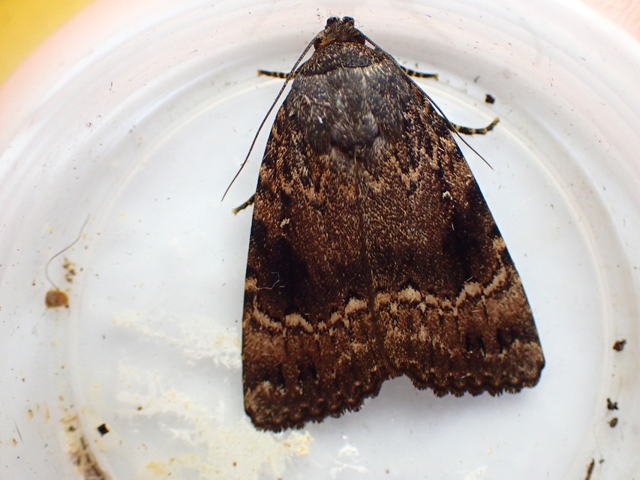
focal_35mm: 54
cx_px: 320
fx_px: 999
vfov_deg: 27.0
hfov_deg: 35.5
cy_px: 240
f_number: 3.3
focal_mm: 9.65
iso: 640
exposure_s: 1/200
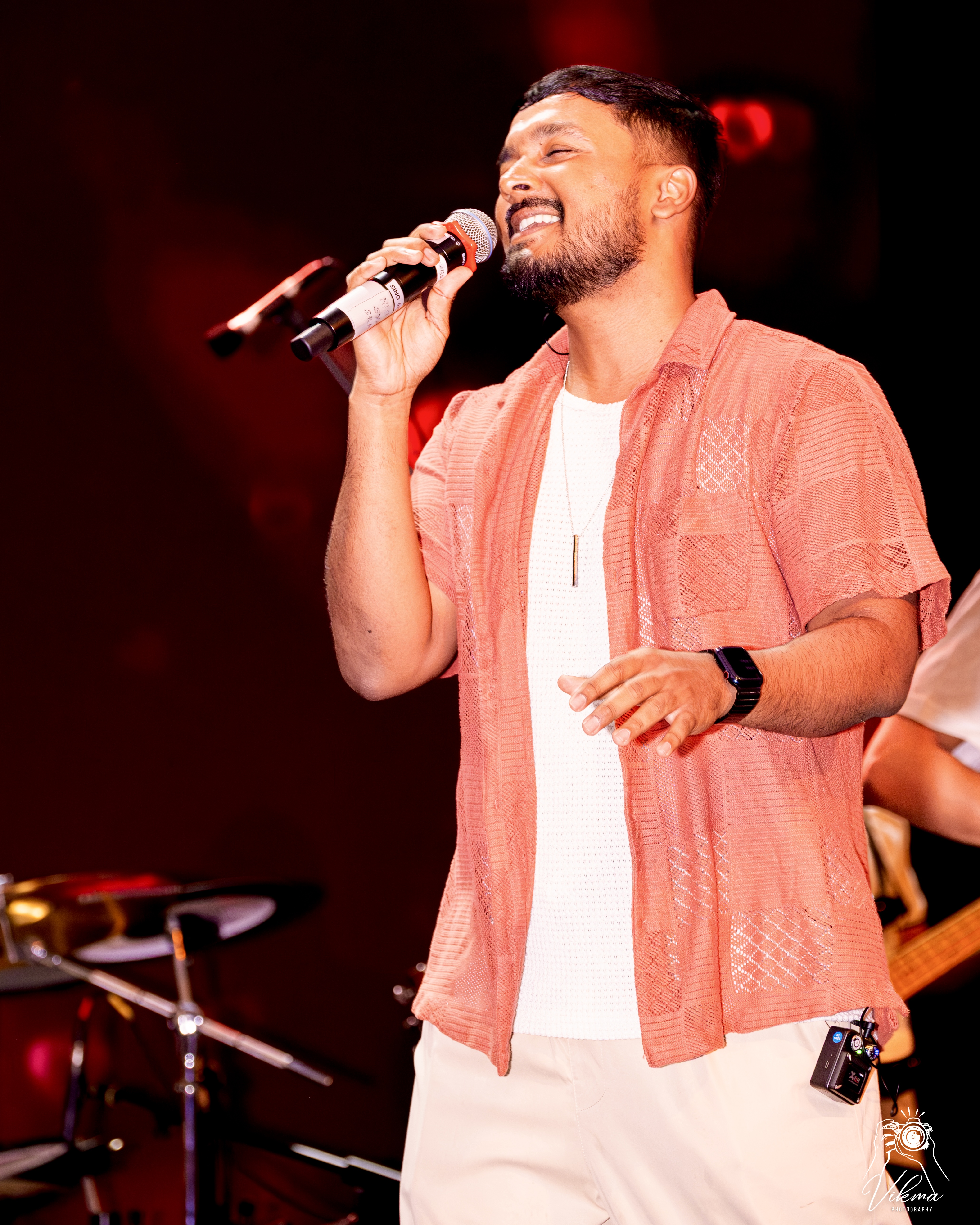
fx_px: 6816
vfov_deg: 10.3
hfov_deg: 8.2
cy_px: 504
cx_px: 490
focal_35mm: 188
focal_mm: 110.6
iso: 800
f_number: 4.5
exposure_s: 1/250
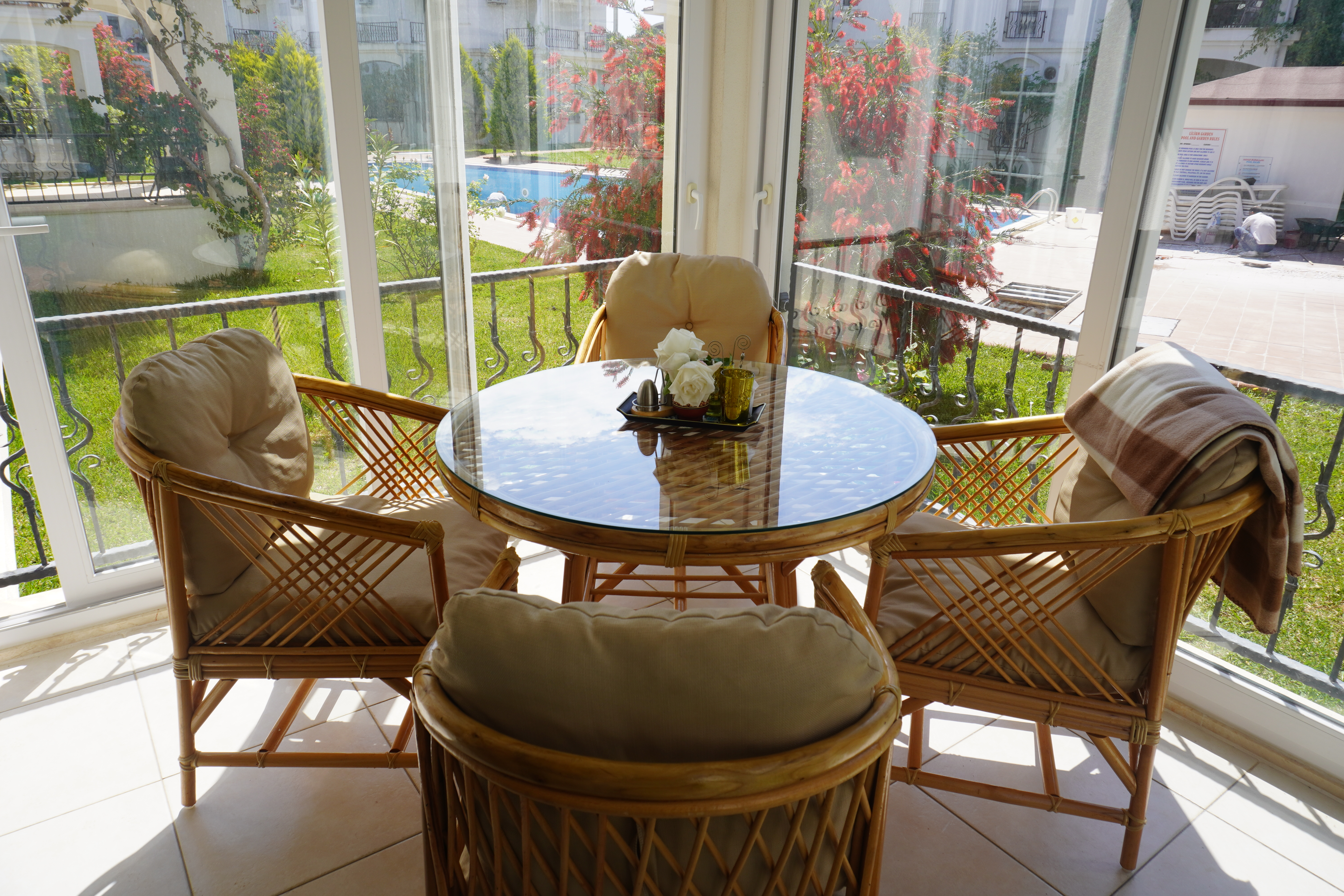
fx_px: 896
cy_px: 448
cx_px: 672
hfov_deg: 73.7
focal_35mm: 24
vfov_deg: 53.1
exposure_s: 1/125
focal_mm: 16
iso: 100
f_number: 9
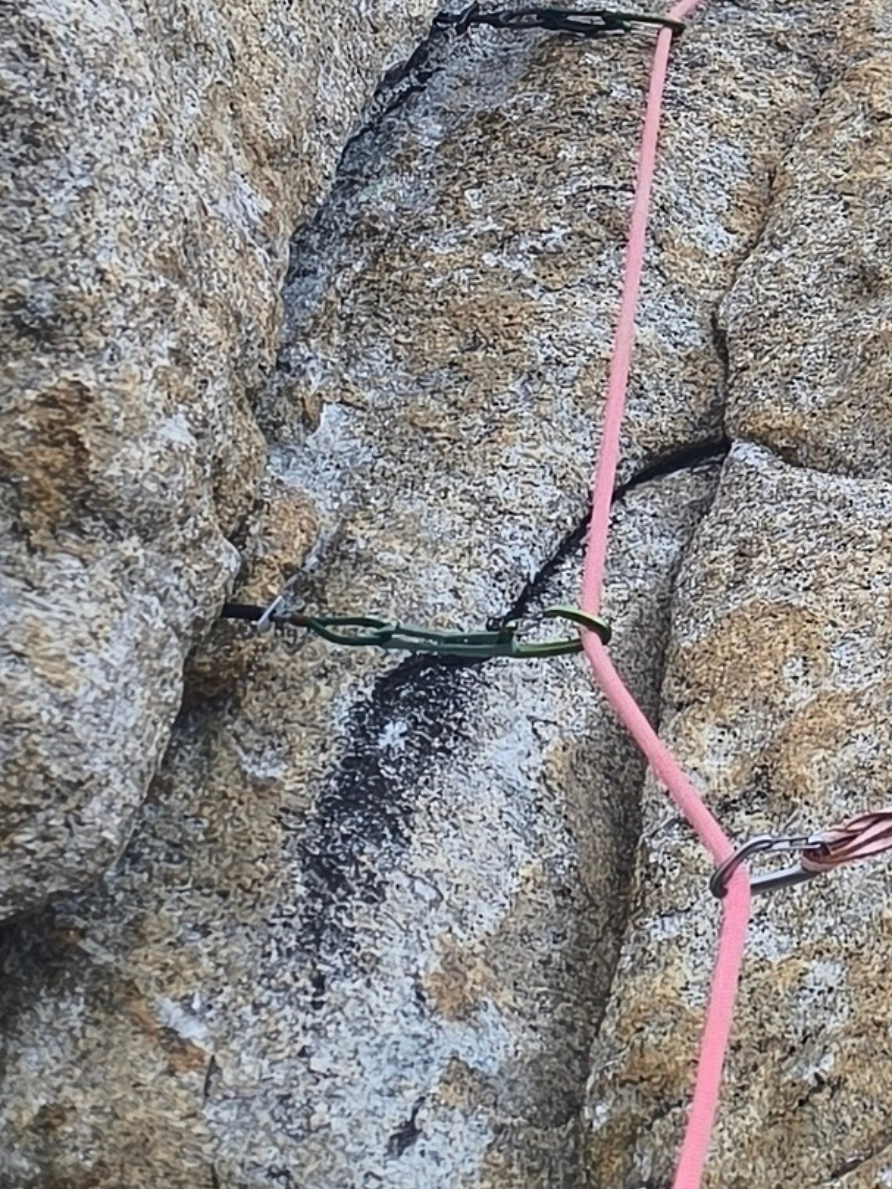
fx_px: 3332
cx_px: 1425
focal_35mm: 97
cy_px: 101
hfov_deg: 14.1
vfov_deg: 19.8
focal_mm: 6.14
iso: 50
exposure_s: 1/338
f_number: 1.65
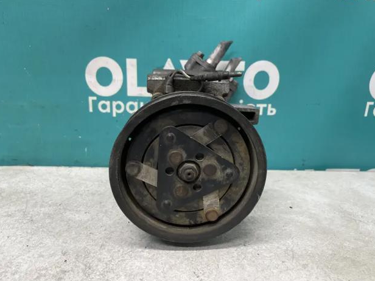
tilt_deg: -15.7
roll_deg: +0.1
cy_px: 143
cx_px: 188
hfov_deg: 65.3
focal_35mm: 27
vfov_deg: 51.4
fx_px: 292
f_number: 1.6
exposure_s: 1/50
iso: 80
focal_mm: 4.2
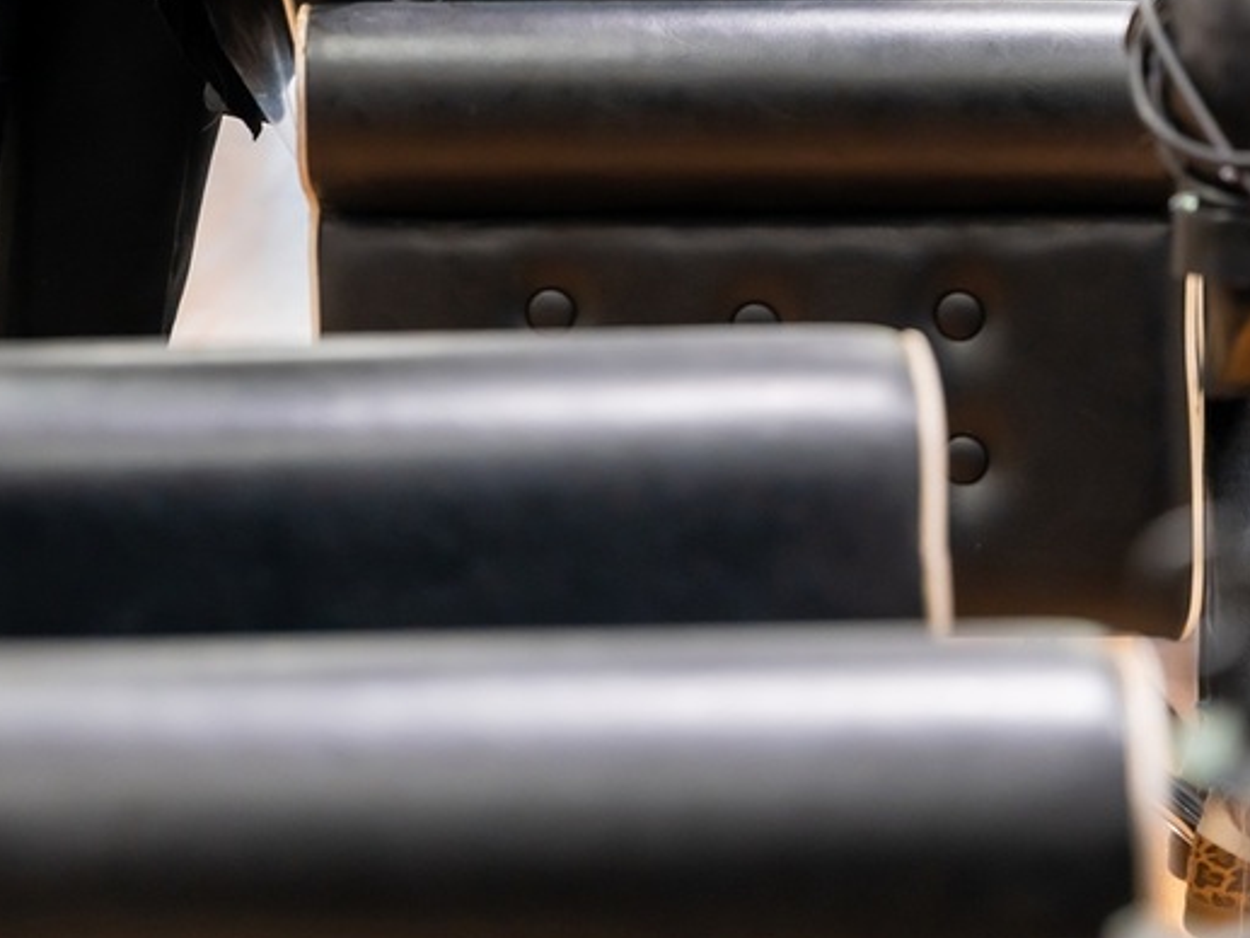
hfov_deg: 13.2
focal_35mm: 150
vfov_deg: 9.7
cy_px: -343
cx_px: 525
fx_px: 5418
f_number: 2.8
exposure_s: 1/200
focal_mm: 70
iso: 640
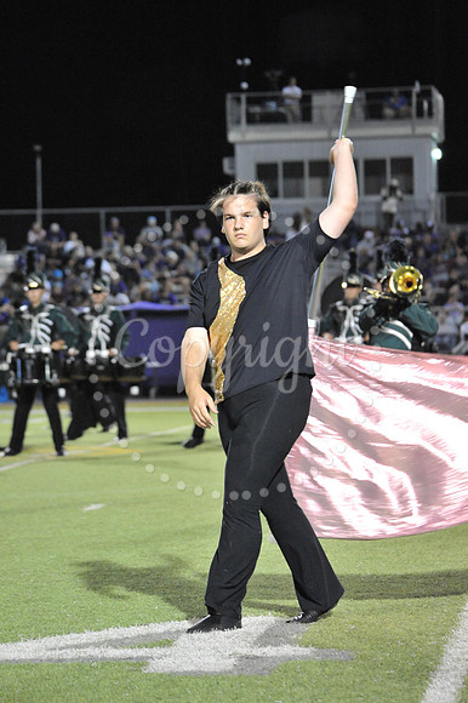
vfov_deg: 13.7
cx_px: 234
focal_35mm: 150
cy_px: 352
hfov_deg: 9.1
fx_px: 2928
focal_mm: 150
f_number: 6.3
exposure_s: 1/160
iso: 6400
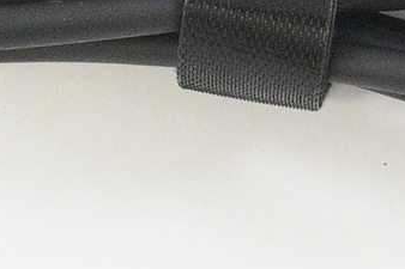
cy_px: -385
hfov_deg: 9.2
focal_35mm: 222
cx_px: 421
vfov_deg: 5.9
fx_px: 2496
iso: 5000
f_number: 6.3
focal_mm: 20
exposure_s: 1/125
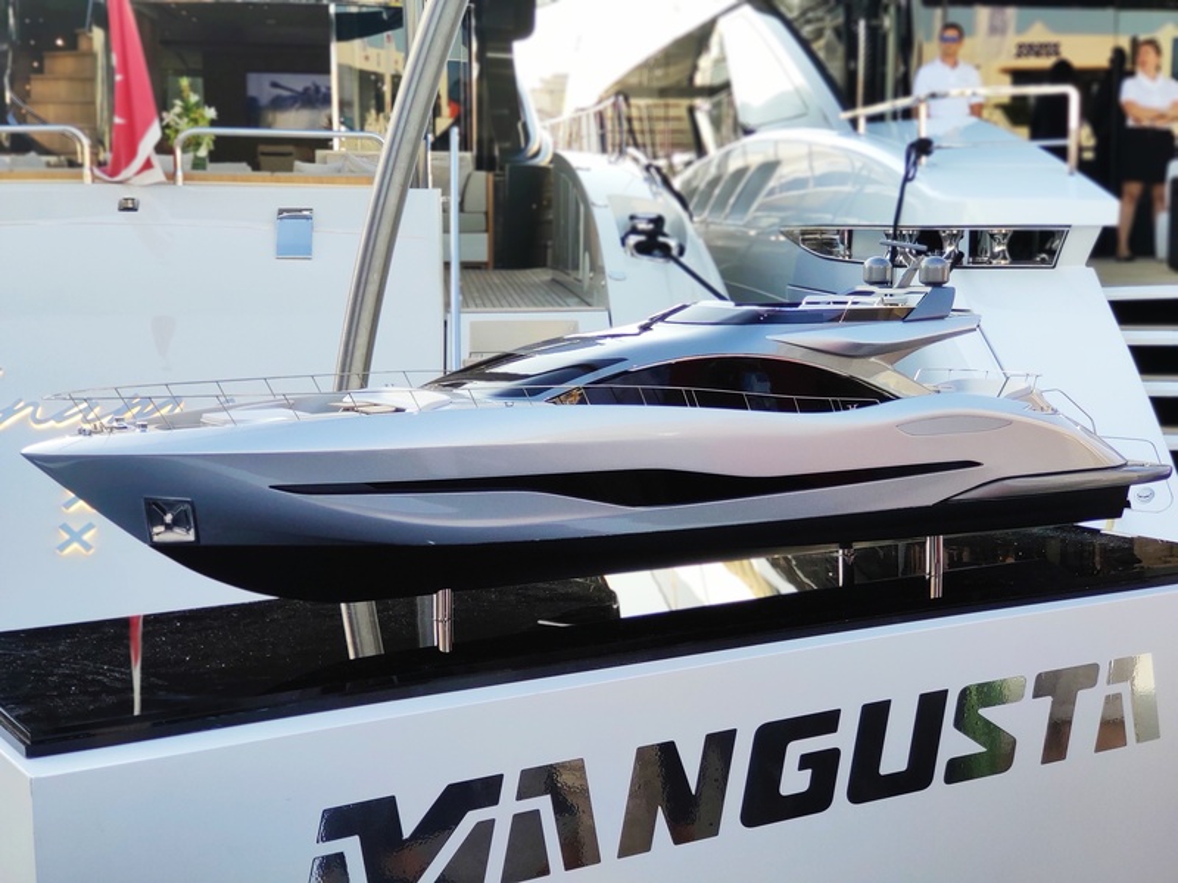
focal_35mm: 52
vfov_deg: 28.0
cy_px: 442
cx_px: 589
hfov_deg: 36.8
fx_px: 1770
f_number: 2.4
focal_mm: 5.55
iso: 100
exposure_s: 1/216
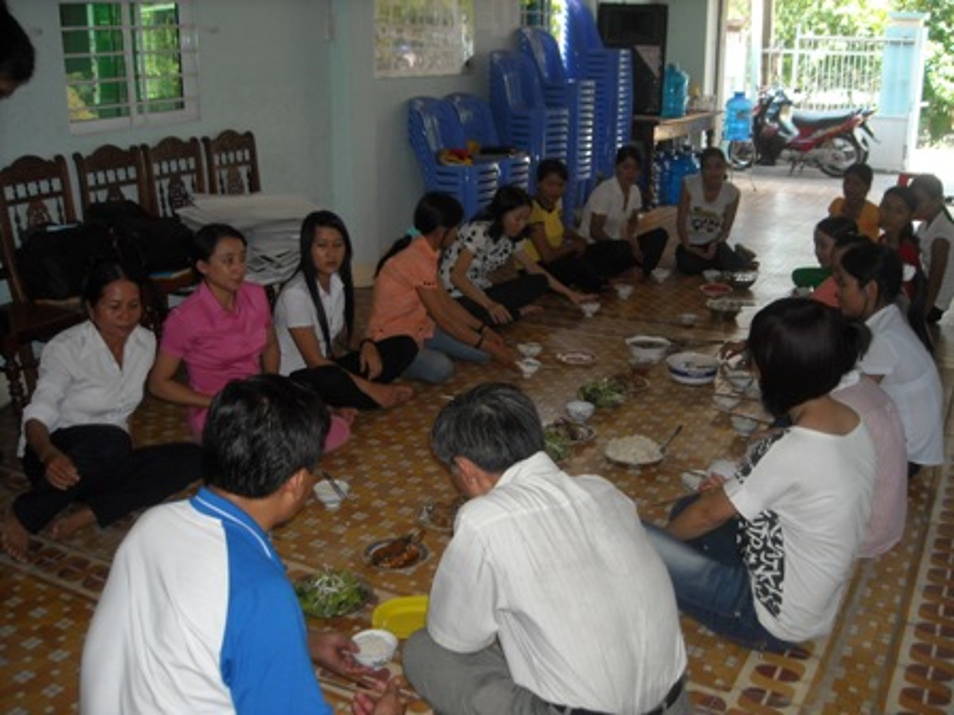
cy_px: 358
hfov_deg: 52.6
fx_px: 965
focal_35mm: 35
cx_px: 477
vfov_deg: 40.7
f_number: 2.8
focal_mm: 5.7
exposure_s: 1/60
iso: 100
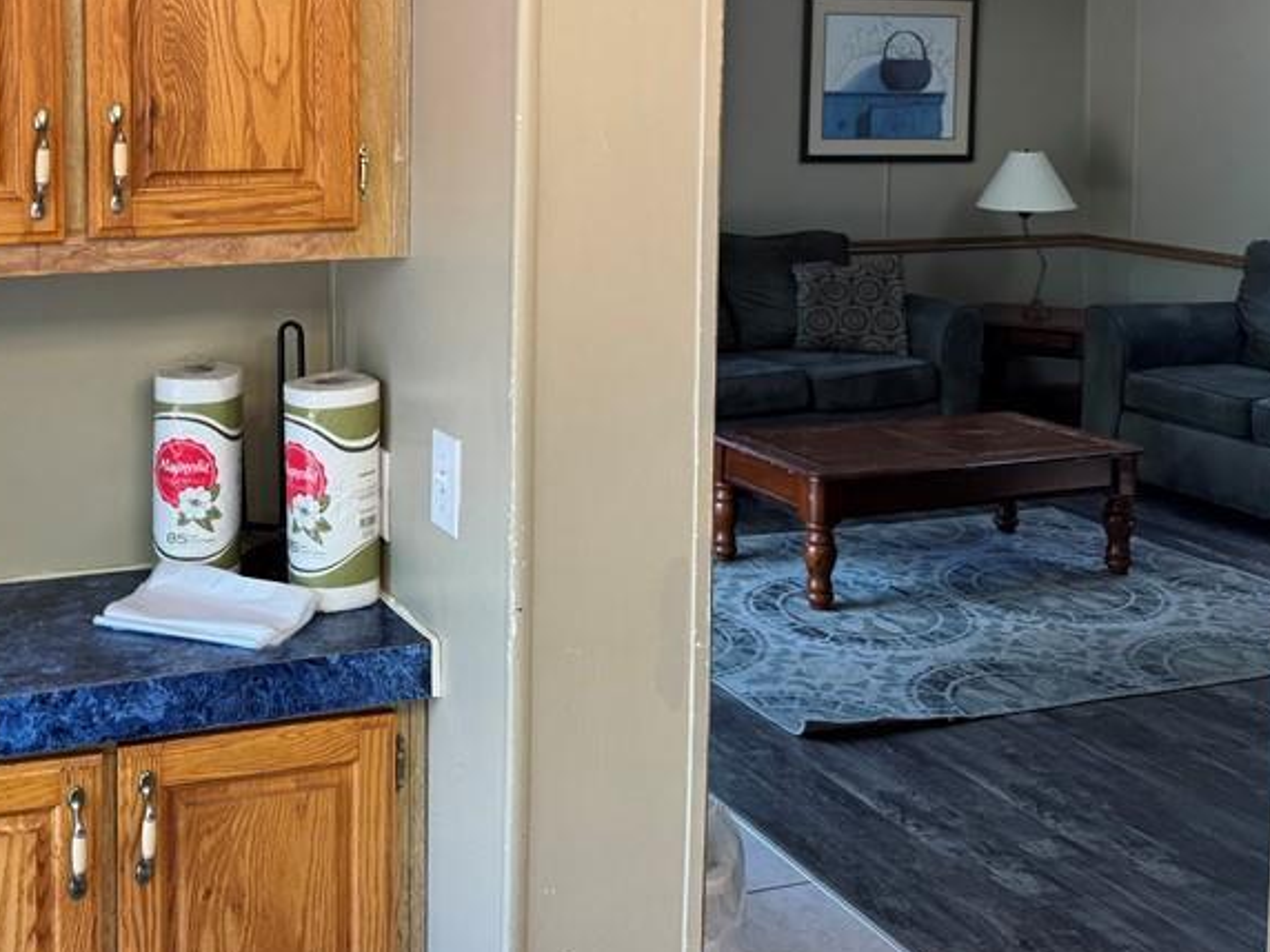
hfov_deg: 42.6
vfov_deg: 32.5
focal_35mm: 43
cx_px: 326
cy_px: 166
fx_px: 1578
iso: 80
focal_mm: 6.76
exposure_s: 1/120
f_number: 1.78
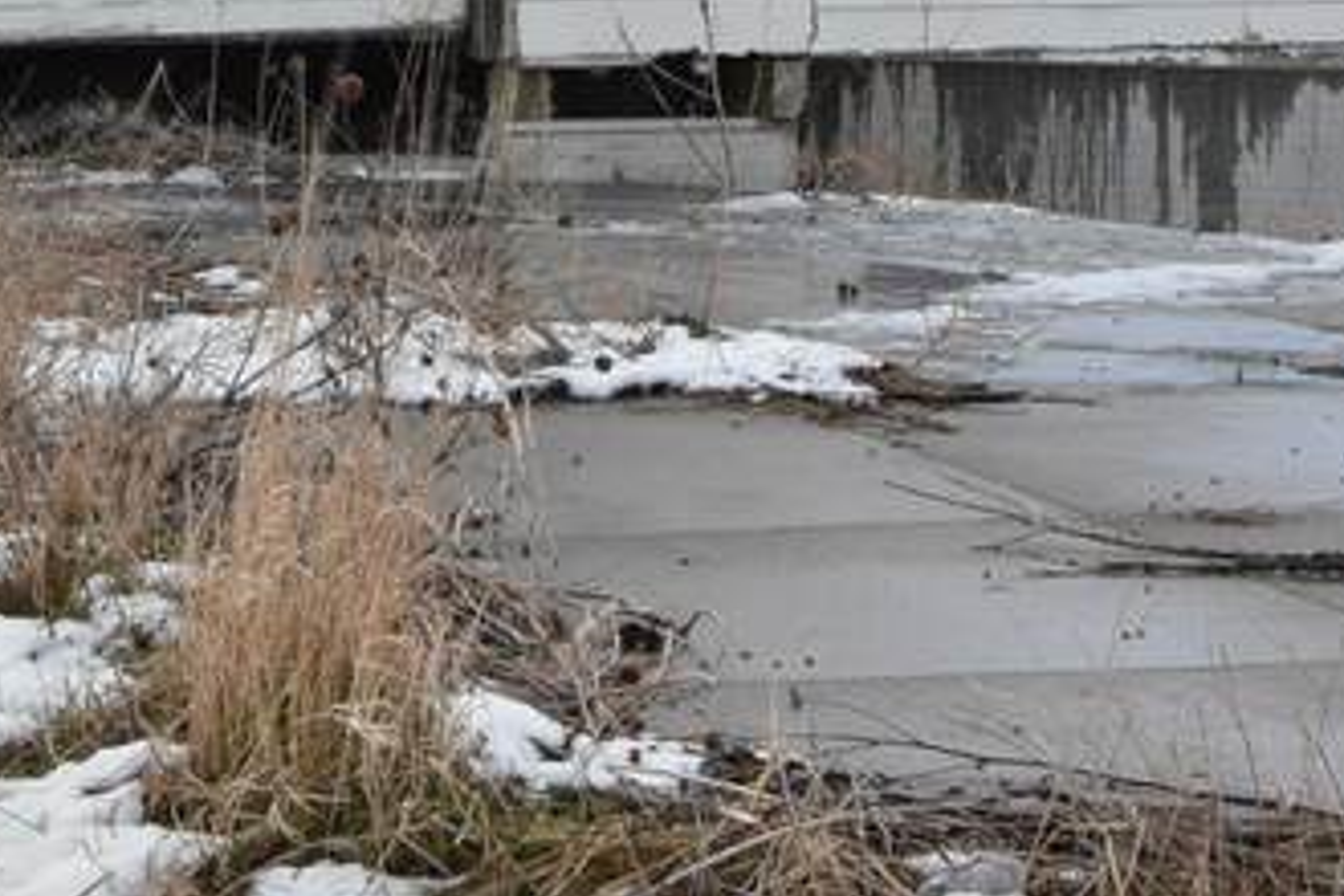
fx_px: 4778
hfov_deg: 15.7
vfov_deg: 10.3
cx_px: -29
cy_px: -487
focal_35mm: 128
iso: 100
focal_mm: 22
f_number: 25
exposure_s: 1/25
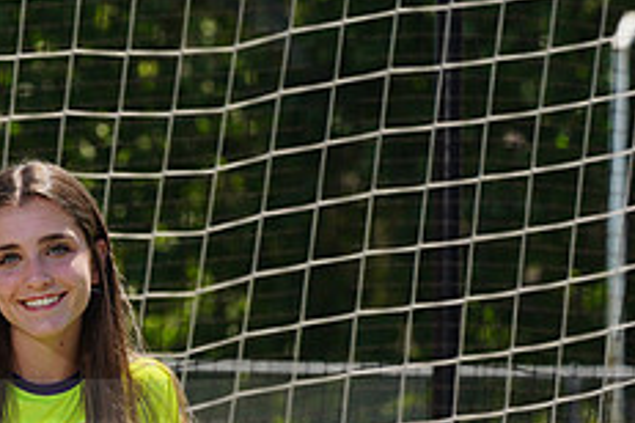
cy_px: 415
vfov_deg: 2.1
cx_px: -107
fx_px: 11711
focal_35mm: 664
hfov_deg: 3.1
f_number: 13
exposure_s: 1/250
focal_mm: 265
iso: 200
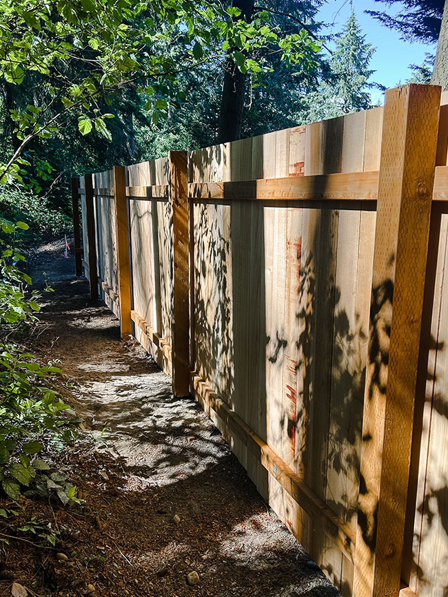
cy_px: 323
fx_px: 552
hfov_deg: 44.1
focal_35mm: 32
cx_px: 250
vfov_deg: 56.7
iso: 50
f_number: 1.5
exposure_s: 1/460
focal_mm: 5.7
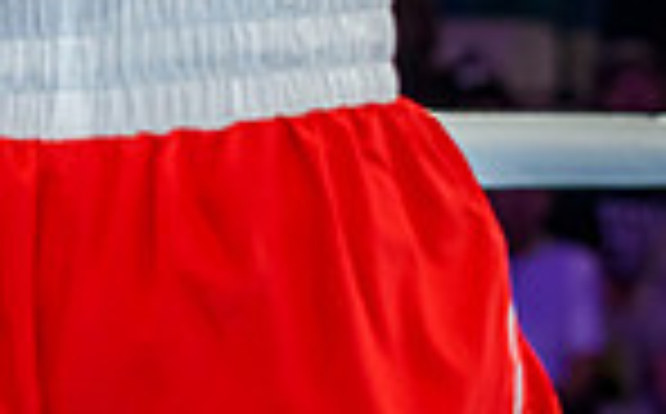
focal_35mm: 439
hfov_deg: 4.8
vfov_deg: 3.0
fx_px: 7956
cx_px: -215
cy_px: -353
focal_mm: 70
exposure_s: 1/1600
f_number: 3.5
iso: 2500
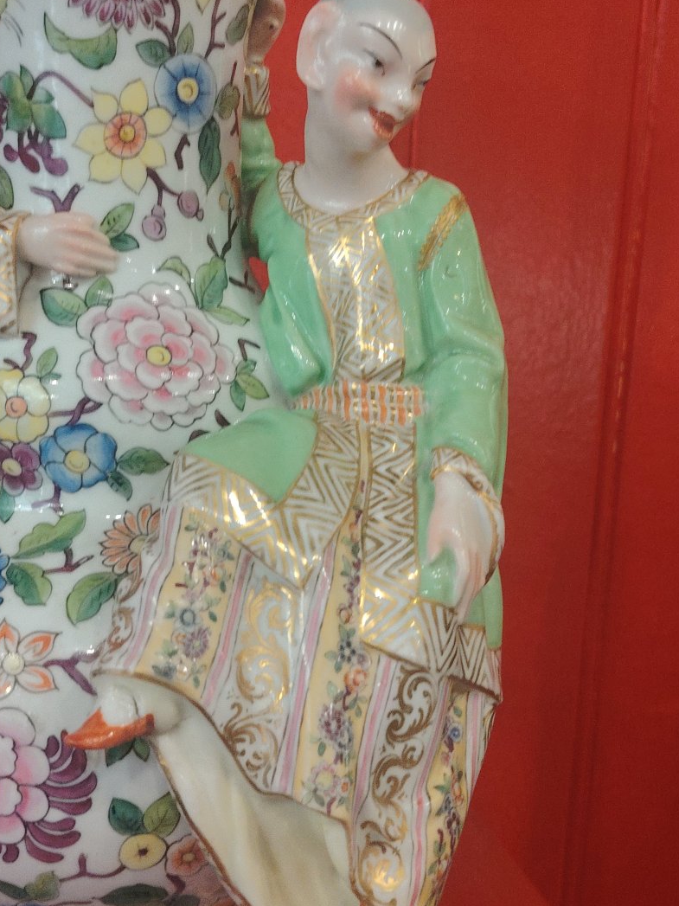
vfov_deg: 34.9
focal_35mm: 55
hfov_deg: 26.6
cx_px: 340
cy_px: 416
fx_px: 1439
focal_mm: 5.25
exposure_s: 1/33.3
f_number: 4
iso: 462
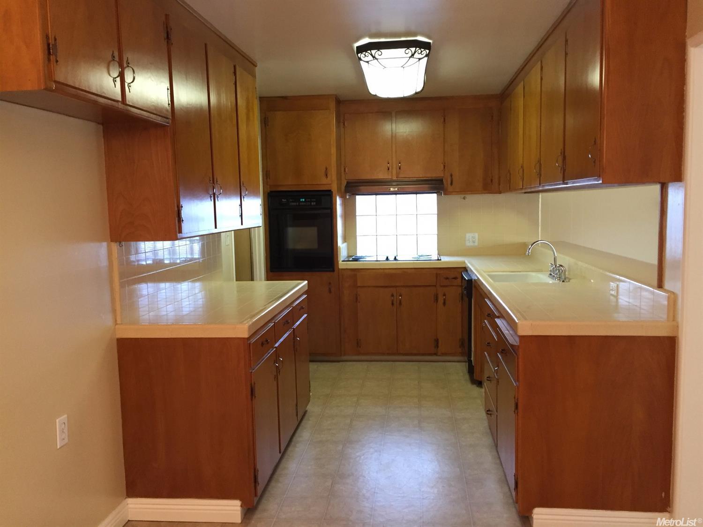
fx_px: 589
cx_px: 352
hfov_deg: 61.7
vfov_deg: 48.2
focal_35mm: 29
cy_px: 264
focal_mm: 4.15
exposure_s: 1/30
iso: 160
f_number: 2.2
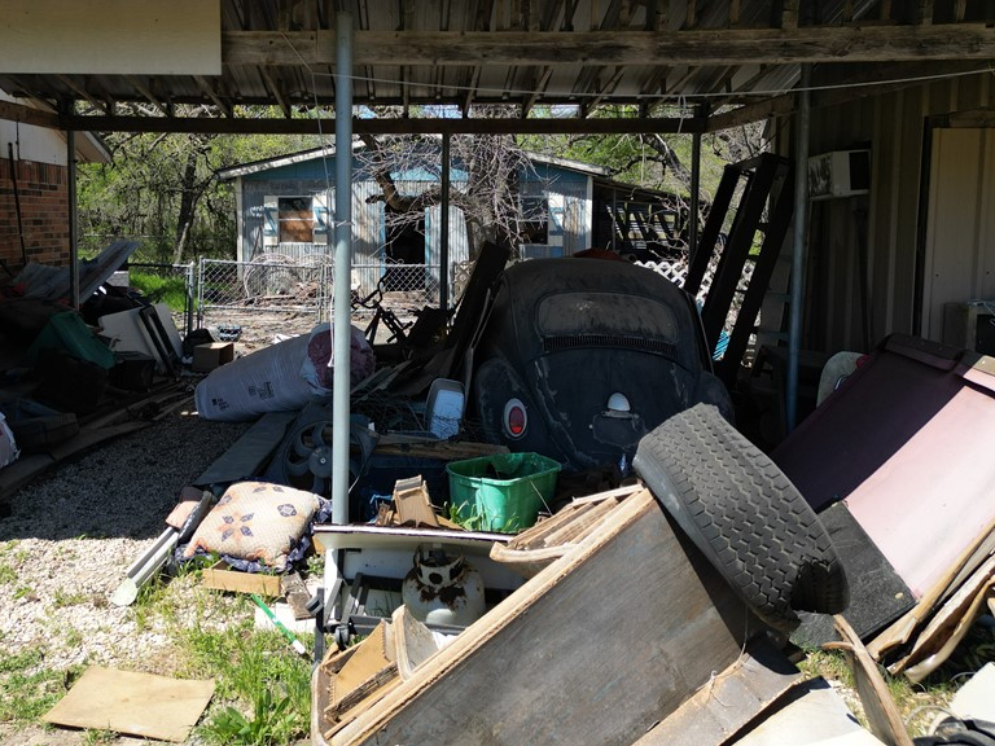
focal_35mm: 32
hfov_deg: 56.4
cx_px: 396
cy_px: 288
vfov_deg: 43.9
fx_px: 920
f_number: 1.7
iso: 100
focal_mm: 6.72
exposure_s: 1/2000
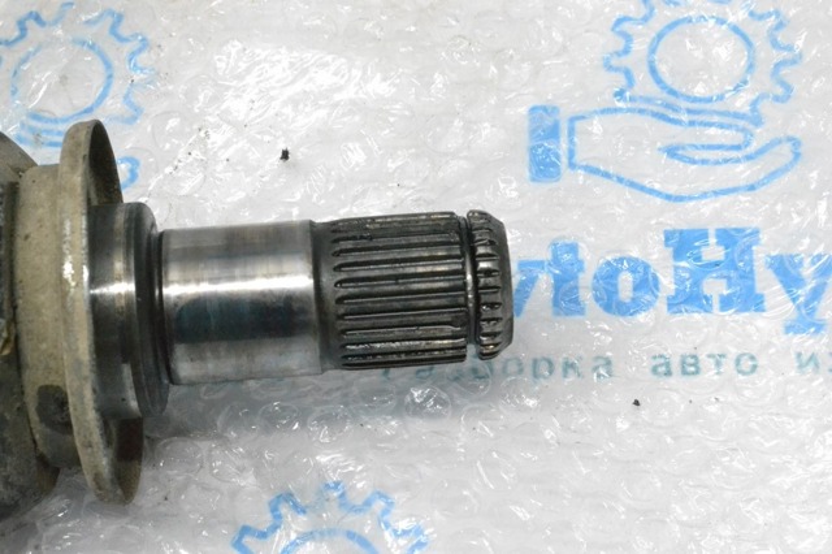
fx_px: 1906
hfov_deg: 24.6
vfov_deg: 16.5
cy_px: 277
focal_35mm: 82
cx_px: 416
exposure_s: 1/160
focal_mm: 55
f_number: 11
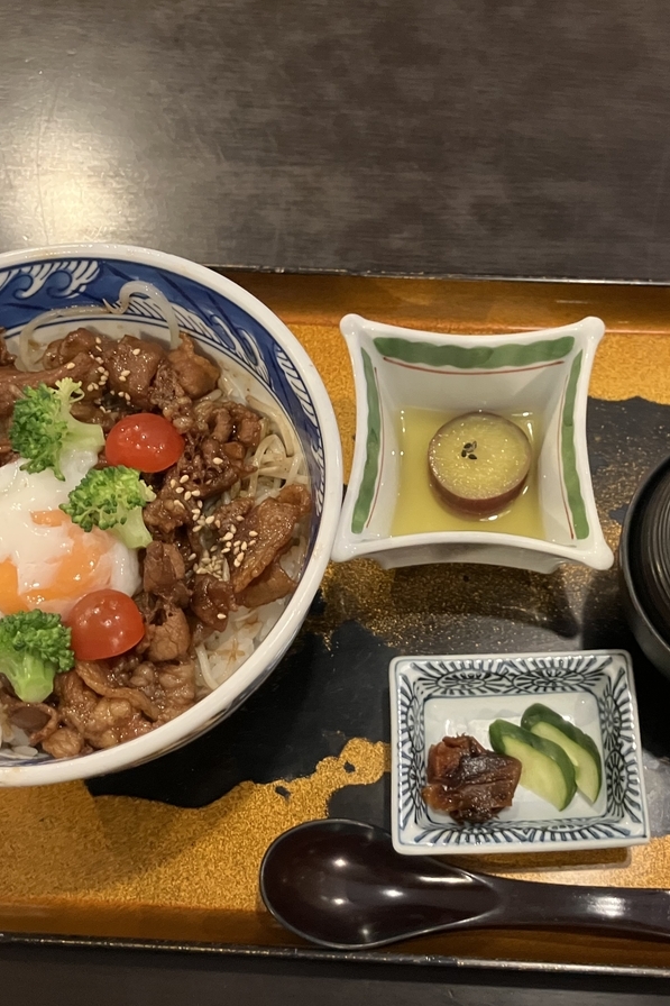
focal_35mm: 39
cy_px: 504
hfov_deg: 33.9
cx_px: 435
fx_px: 1089
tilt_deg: -65.3
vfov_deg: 49.6
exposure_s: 1/30
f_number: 1.8
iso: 500
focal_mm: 3.99
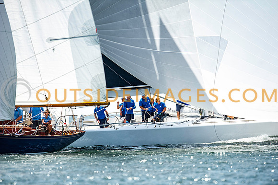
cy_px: 92
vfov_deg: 2.3
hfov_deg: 3.4
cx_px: 139
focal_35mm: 600
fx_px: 4631
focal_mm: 600
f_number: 5
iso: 400
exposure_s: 1/2500
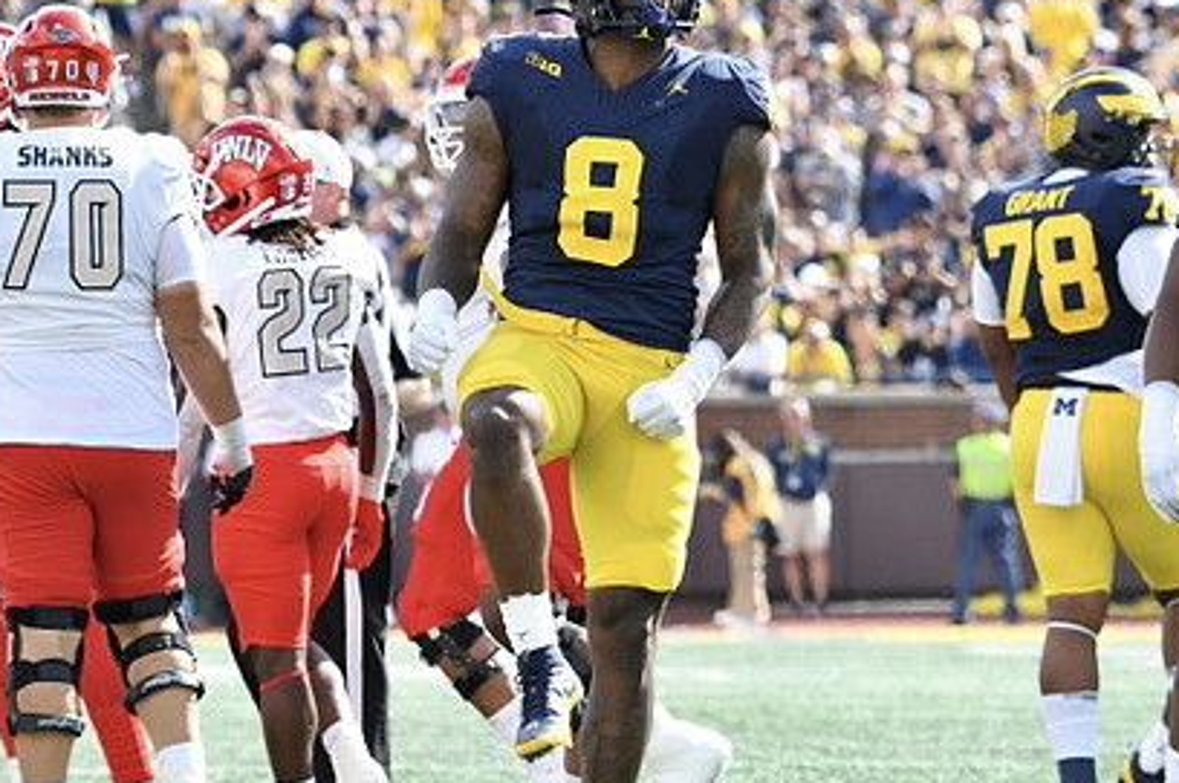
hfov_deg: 4.6
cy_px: 376
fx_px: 14654
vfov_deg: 3.1
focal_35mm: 448
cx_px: 621
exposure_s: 1/1000
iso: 640
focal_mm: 210
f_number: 5.3
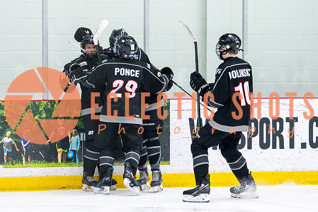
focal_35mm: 263
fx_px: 2320
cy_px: 91
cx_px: 133
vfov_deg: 5.2
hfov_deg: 7.8
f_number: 2.8
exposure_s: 1/640
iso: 3600
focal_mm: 150
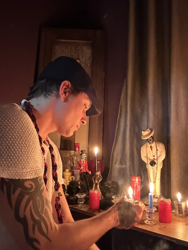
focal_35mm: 30
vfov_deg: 60.0
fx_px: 217
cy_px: 125
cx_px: 94
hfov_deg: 46.8
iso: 1000
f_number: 1.9
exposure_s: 1/15
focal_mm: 2.69
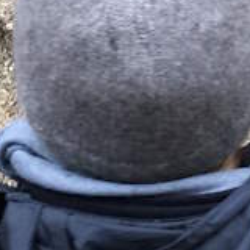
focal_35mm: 128
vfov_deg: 12.9
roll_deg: +0.1
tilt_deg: -14.7
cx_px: 230
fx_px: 1046
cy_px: -128
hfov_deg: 13.5
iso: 64
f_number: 2.2
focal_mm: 4.15
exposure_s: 1/17
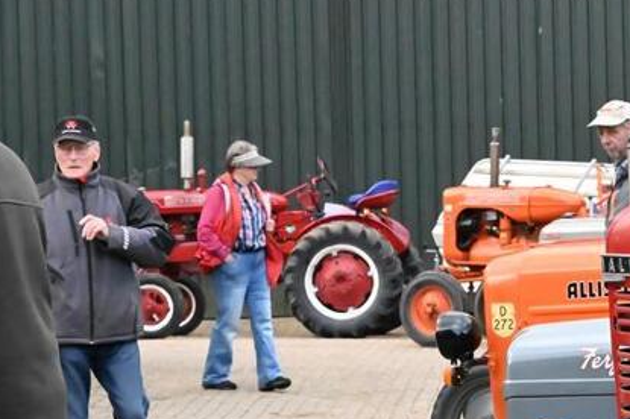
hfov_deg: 8.6
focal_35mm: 239
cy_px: 271
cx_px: 378
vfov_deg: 5.7
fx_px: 4179
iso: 32000
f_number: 16
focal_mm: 100
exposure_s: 1/4000
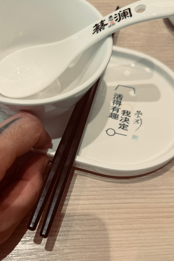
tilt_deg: -62.1
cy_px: 125
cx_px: 68
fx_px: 239
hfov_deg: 39.8
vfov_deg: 57.2
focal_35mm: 33
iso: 64
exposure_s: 1/149
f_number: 1.78
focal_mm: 6.76
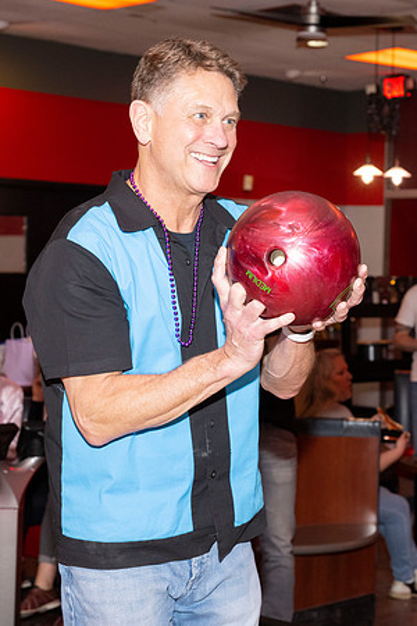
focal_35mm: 75
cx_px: 269
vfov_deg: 27.0
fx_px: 1303
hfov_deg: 18.1
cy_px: 313
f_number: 5.6
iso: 2000
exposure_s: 1/100
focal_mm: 50
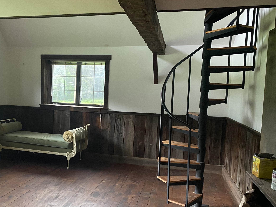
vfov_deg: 37.6
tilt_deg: -4.8
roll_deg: -2.3
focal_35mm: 38
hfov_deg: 47.8
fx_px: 303
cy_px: 119
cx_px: 83
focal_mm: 4.25
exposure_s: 1/45
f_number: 1.8
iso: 500
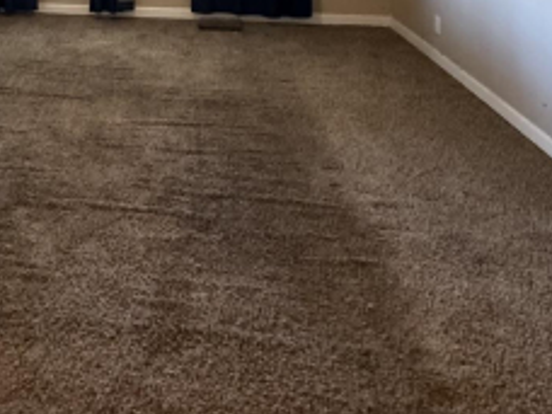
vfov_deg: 28.3
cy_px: -136
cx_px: 69
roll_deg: +0.6
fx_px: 654
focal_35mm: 41
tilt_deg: -0.9
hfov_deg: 42.5
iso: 640
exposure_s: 1/60
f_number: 2.2
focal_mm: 2.22
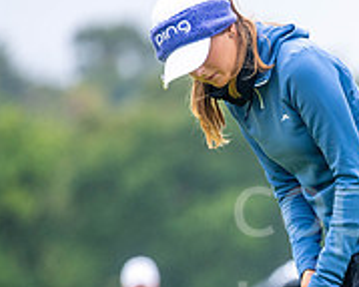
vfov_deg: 1.7
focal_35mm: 914
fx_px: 9706
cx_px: 497
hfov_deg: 2.1
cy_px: 334
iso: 320
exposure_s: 1/1250
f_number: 4.5
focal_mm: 300
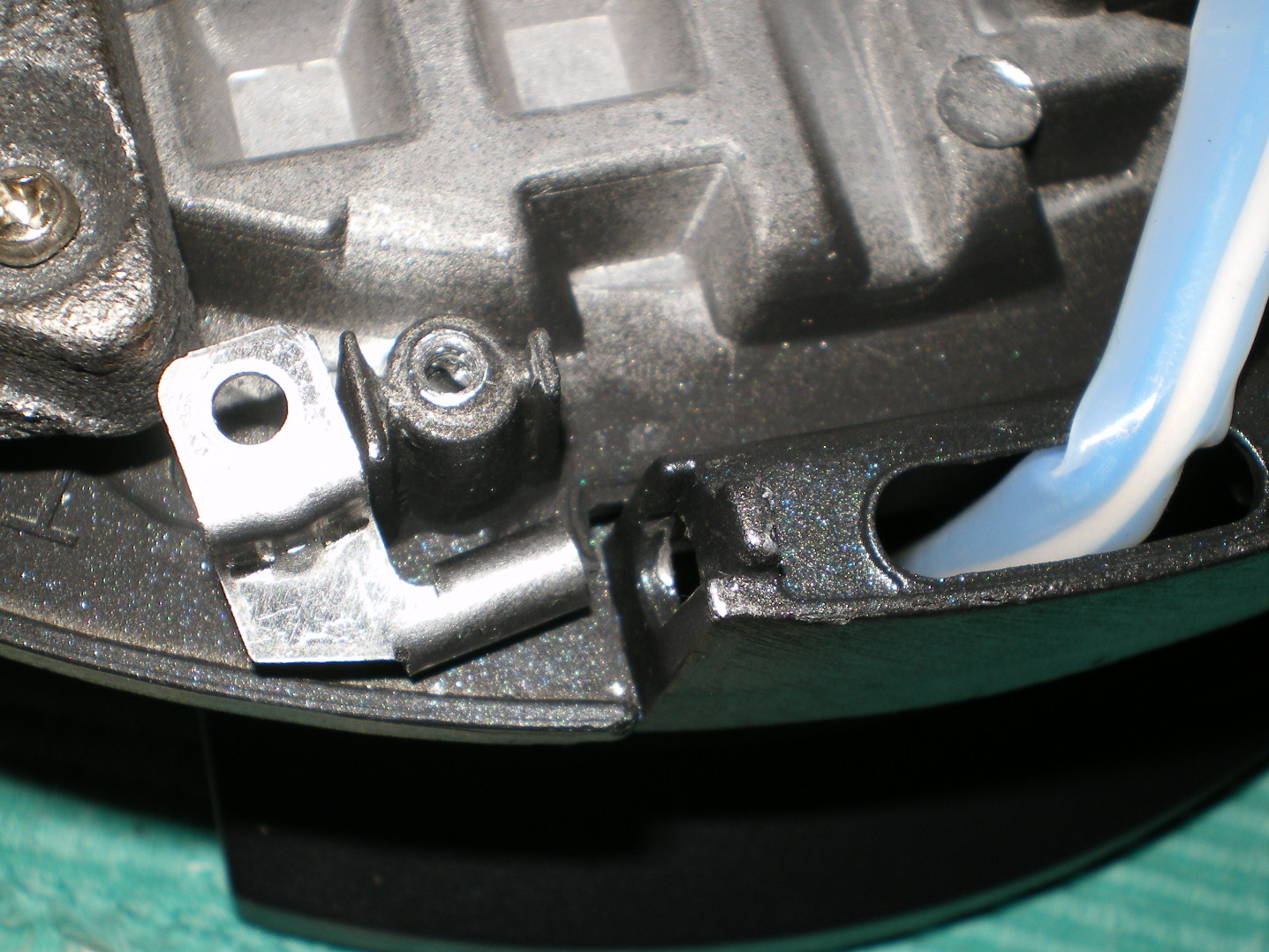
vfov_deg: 29.7
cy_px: 492
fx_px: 1796
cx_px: 606
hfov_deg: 38.9
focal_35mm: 49
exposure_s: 1/30
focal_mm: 7.4
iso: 64
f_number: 4.9
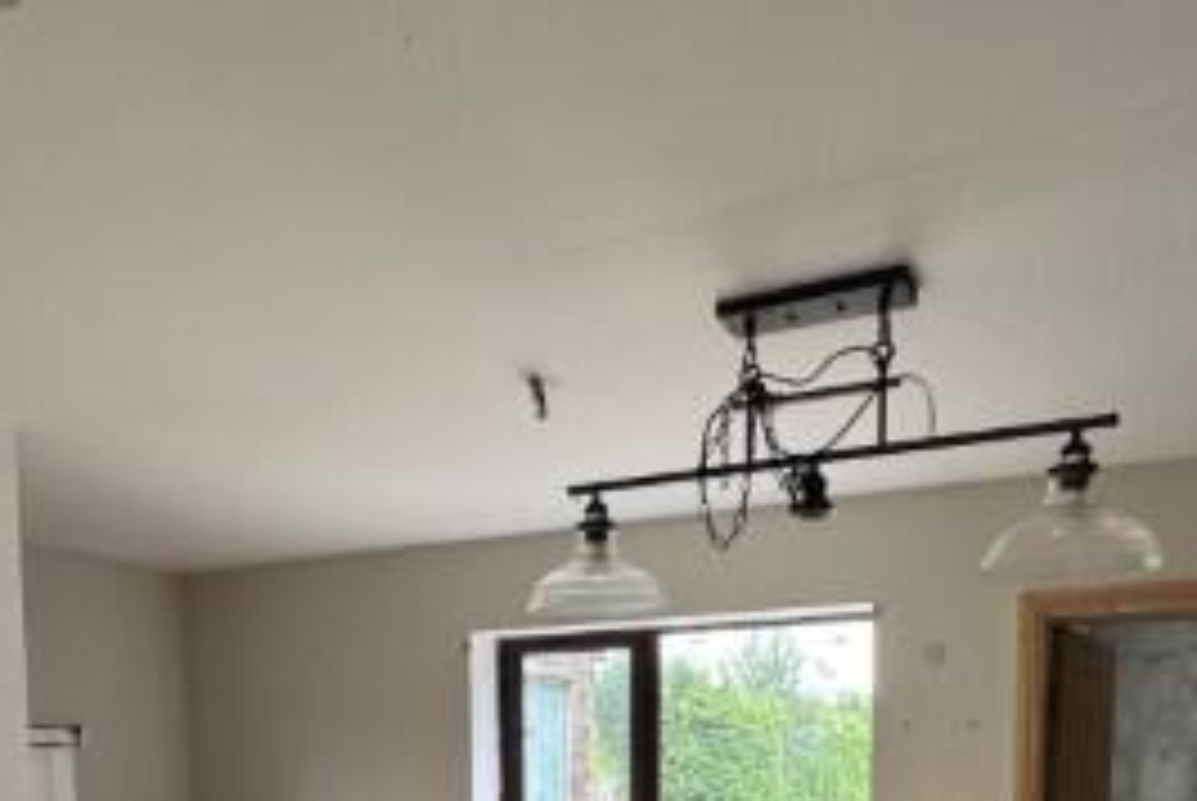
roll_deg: +0.5
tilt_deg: -5.6
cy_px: 900
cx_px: 549
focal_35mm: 35
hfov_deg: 54.3
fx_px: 1165
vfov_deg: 32.8
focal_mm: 2.22
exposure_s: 1/99
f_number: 2.2
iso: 125
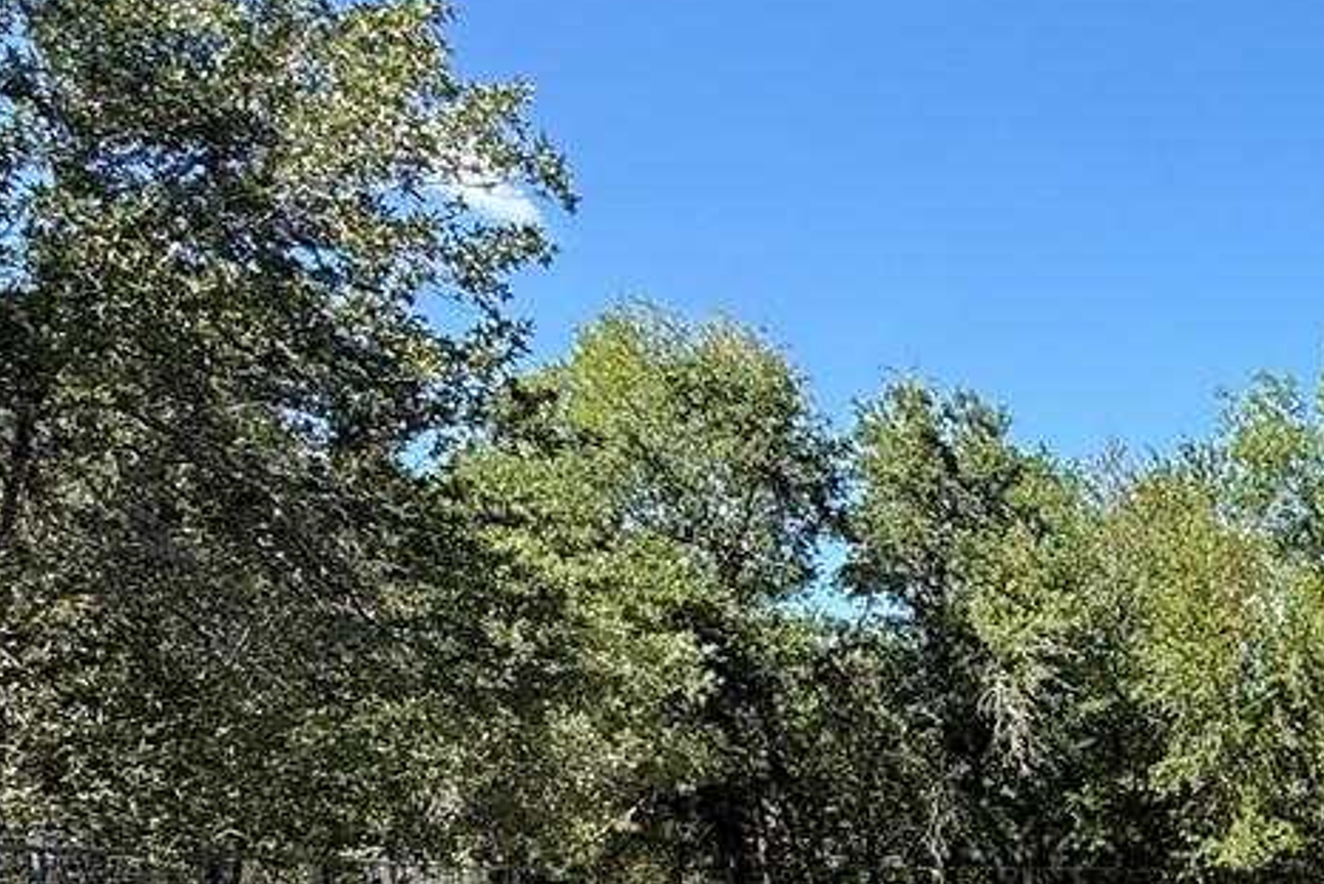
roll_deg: -0.3
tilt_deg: -2.4
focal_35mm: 50
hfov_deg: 33.0
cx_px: 1560
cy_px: 935
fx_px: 1839
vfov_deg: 25.3
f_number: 2.2
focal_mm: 2.22
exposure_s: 1/888
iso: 50
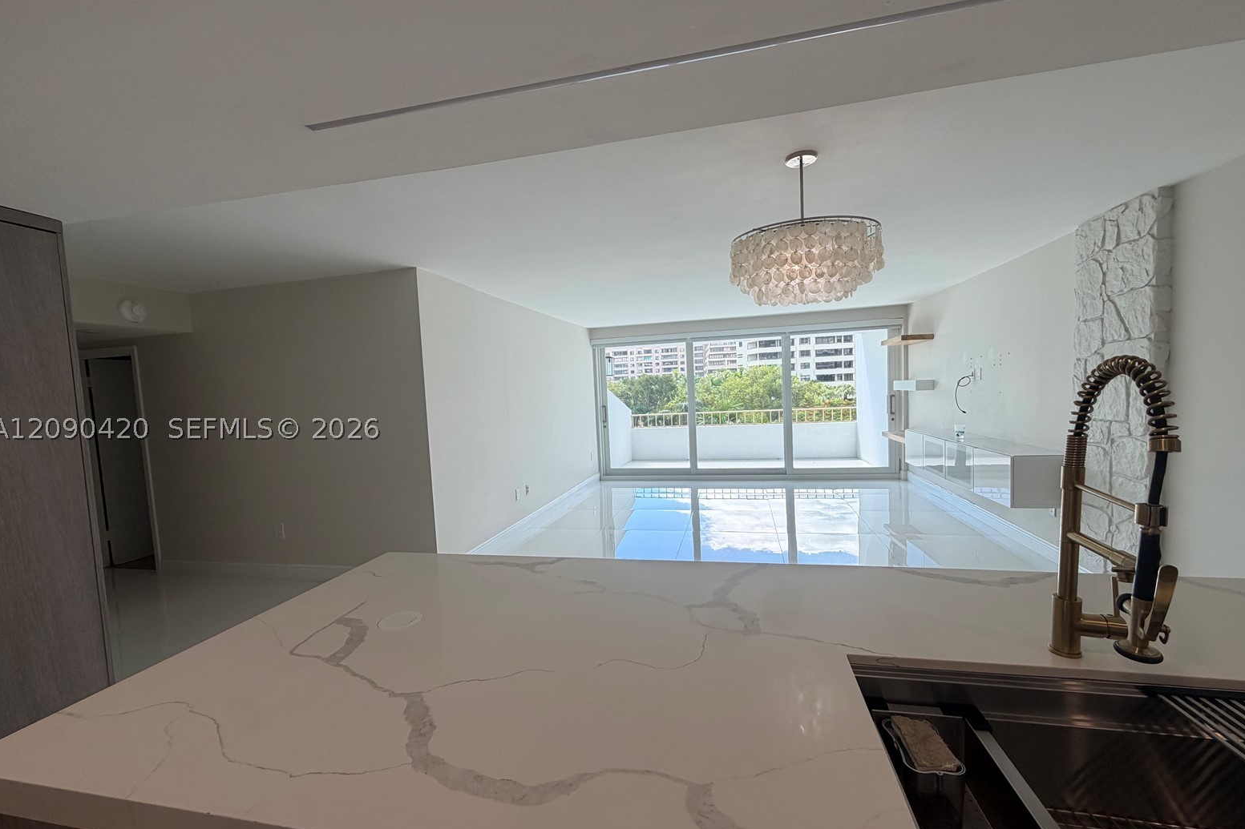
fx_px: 519
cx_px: 625
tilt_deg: -4.2
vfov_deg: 77.3
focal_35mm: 15
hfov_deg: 100.4
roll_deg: +2.8
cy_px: 429
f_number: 2.2
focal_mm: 2.22
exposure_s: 1/154
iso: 40
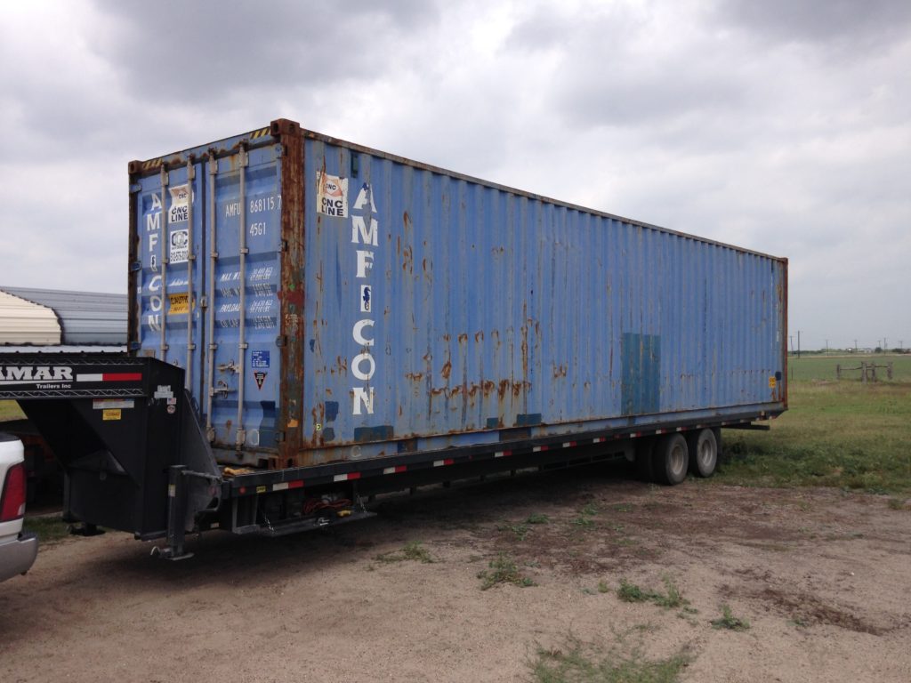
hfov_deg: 55.4
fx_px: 868
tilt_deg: -1.2
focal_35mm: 33
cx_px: 456
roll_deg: +0.0
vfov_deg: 42.9
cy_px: 342
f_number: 2.4
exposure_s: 1/1695
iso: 50
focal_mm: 4.12
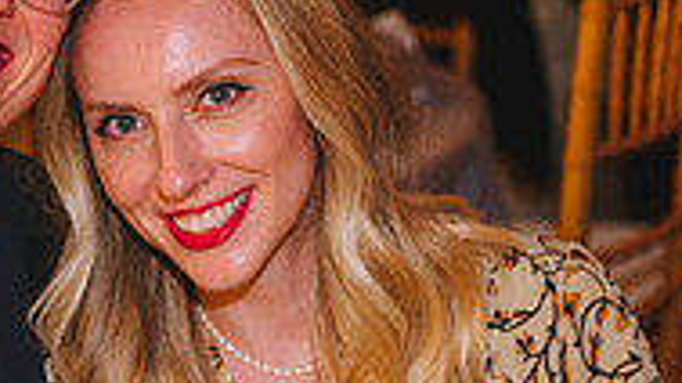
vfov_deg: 6.3
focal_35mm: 193
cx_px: -11
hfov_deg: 11.1
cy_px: 307
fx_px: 3488
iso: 1600
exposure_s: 1/80
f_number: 2.8
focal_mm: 60
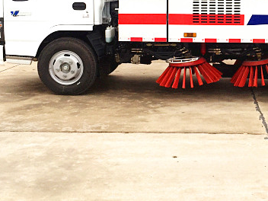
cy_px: 29
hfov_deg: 28.8
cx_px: 214
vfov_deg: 21.9
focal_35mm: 66
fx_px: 511
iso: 32
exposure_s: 1/100
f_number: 2.2
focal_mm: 4.15
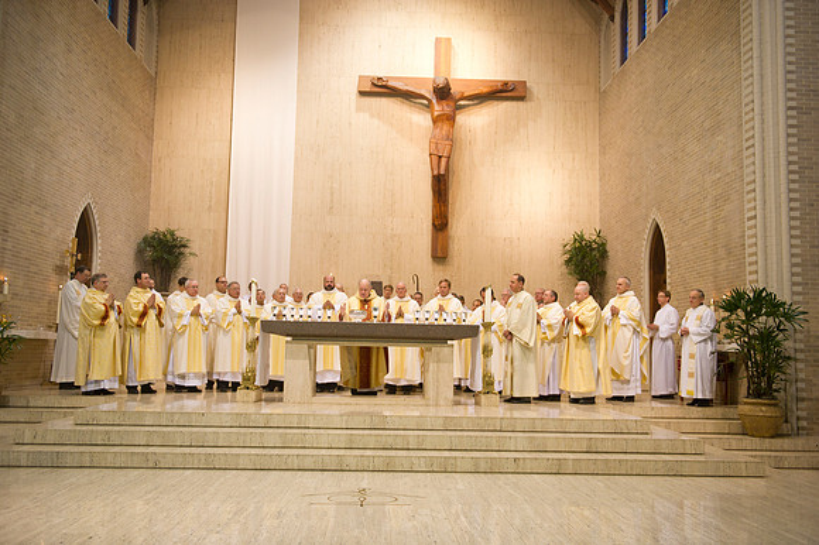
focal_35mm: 32
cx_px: 410
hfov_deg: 58.7
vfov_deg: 41.1
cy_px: 272
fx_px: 728
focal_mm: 32
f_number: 2.8
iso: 2000
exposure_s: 1/160
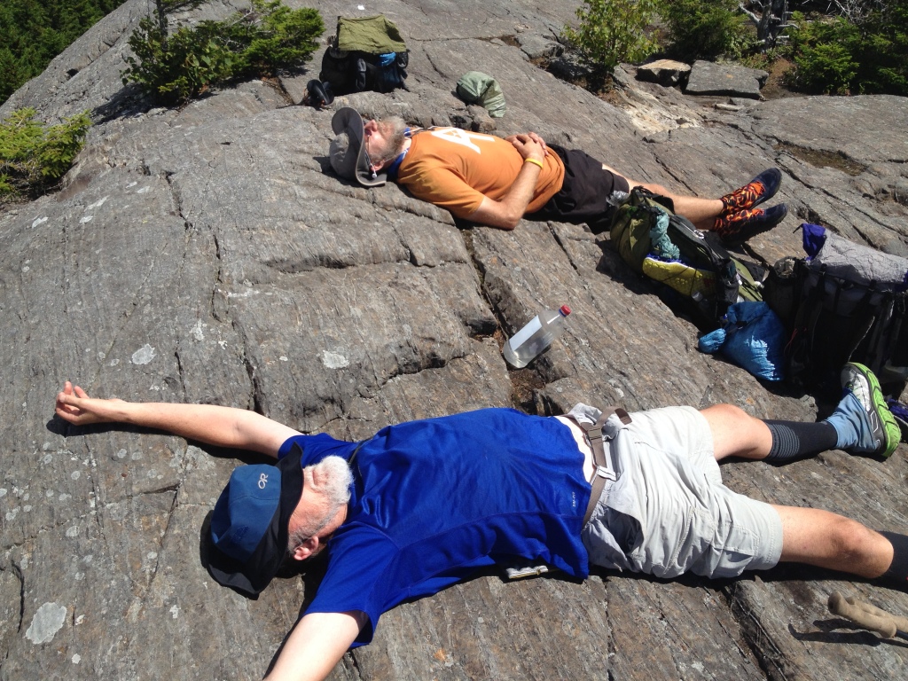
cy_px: 340
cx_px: 454
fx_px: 918
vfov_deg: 40.7
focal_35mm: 35
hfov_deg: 52.6
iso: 50
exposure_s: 1/2045
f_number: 2.4
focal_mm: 4.28
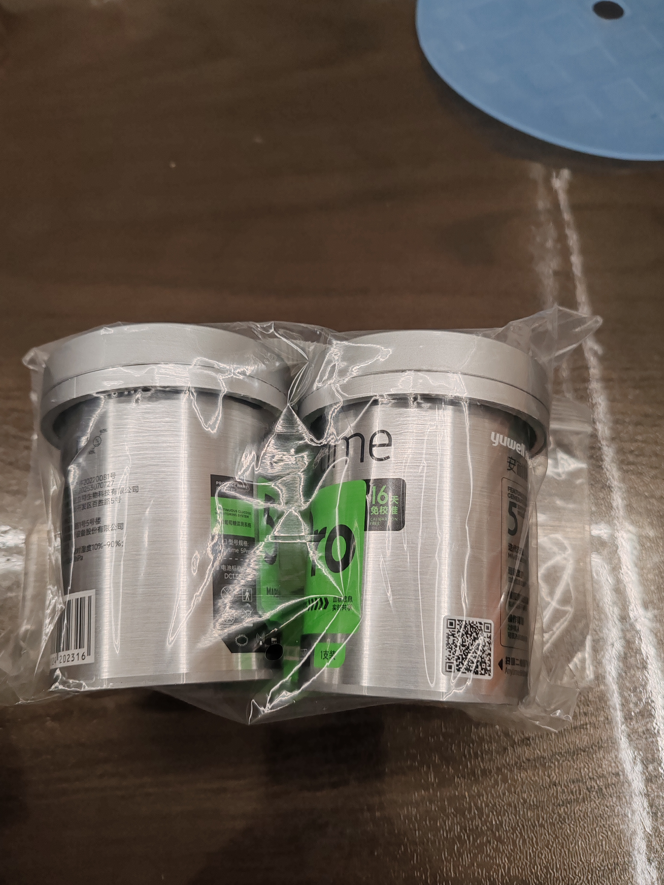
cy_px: 442
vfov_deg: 65.3
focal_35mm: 27
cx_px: 332
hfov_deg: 51.4
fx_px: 691
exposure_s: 1/100
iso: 500
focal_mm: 6.12
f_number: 1.9
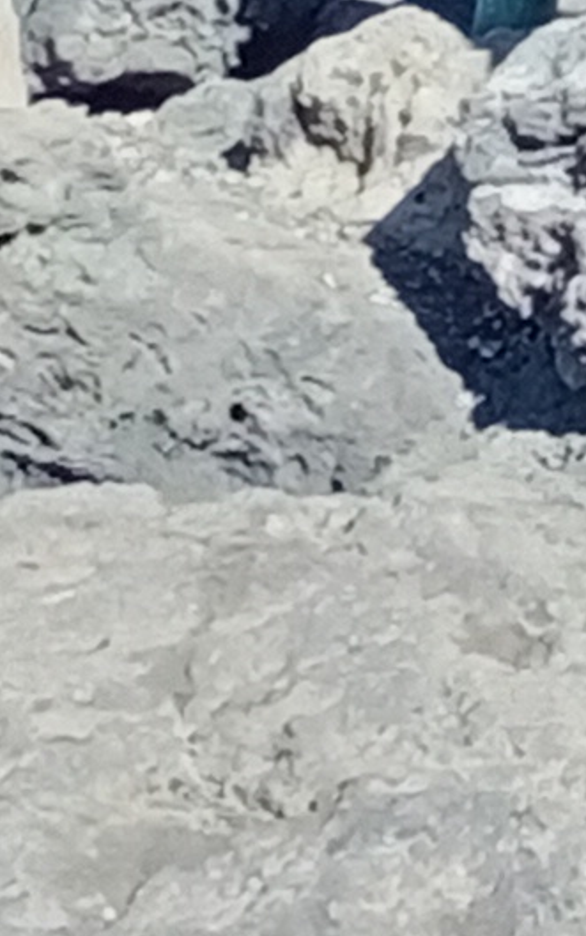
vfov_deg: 6.4
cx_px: 1926
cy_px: -863
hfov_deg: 4.0
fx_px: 8145
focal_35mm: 319
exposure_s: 1/430
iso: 50
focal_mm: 3.84
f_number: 1.8
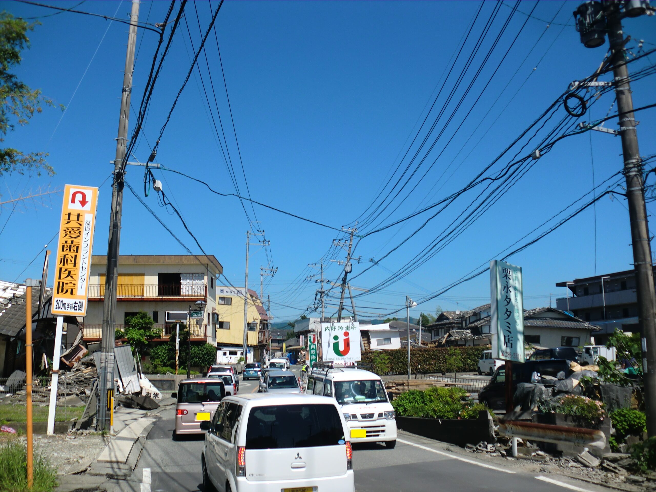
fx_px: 663
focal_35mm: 35
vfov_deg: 40.7
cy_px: 246
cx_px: 328
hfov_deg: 52.6
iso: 64
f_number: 7.8
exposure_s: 1/200
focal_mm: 6.3
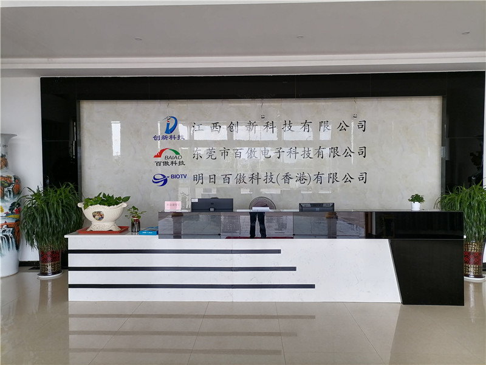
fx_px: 379
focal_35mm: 27
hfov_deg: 65.3
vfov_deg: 51.4
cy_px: 182
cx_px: 243
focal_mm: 5.4
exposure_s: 1/100
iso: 64
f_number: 1.8
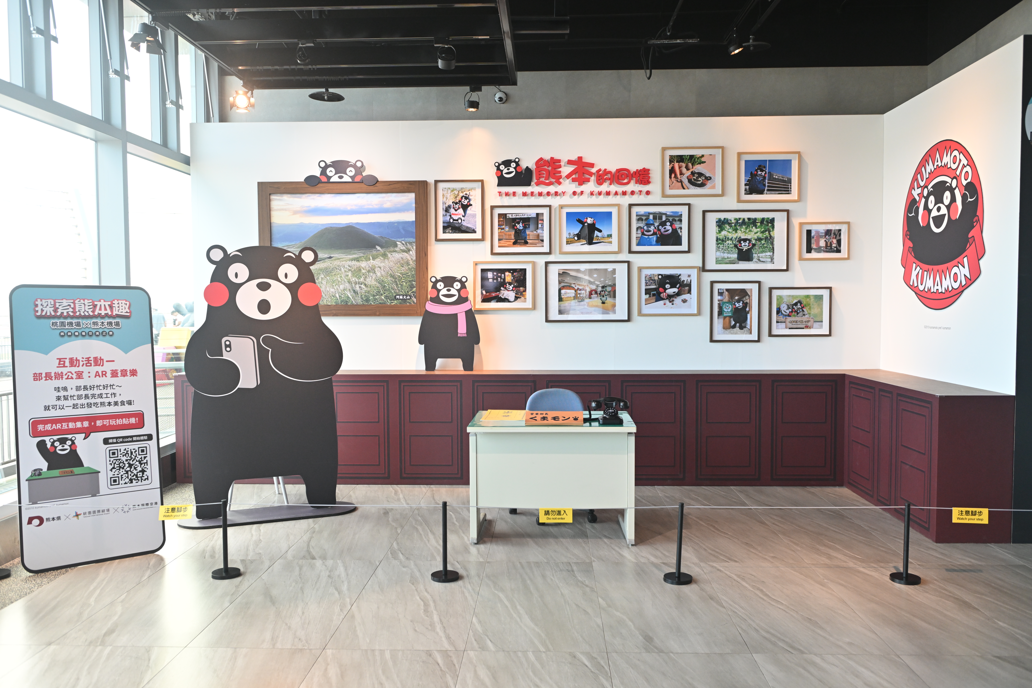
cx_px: 516
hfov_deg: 63.7
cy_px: 344
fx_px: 831
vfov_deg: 45.0
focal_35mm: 29
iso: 1100
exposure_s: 1/160
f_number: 5
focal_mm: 29
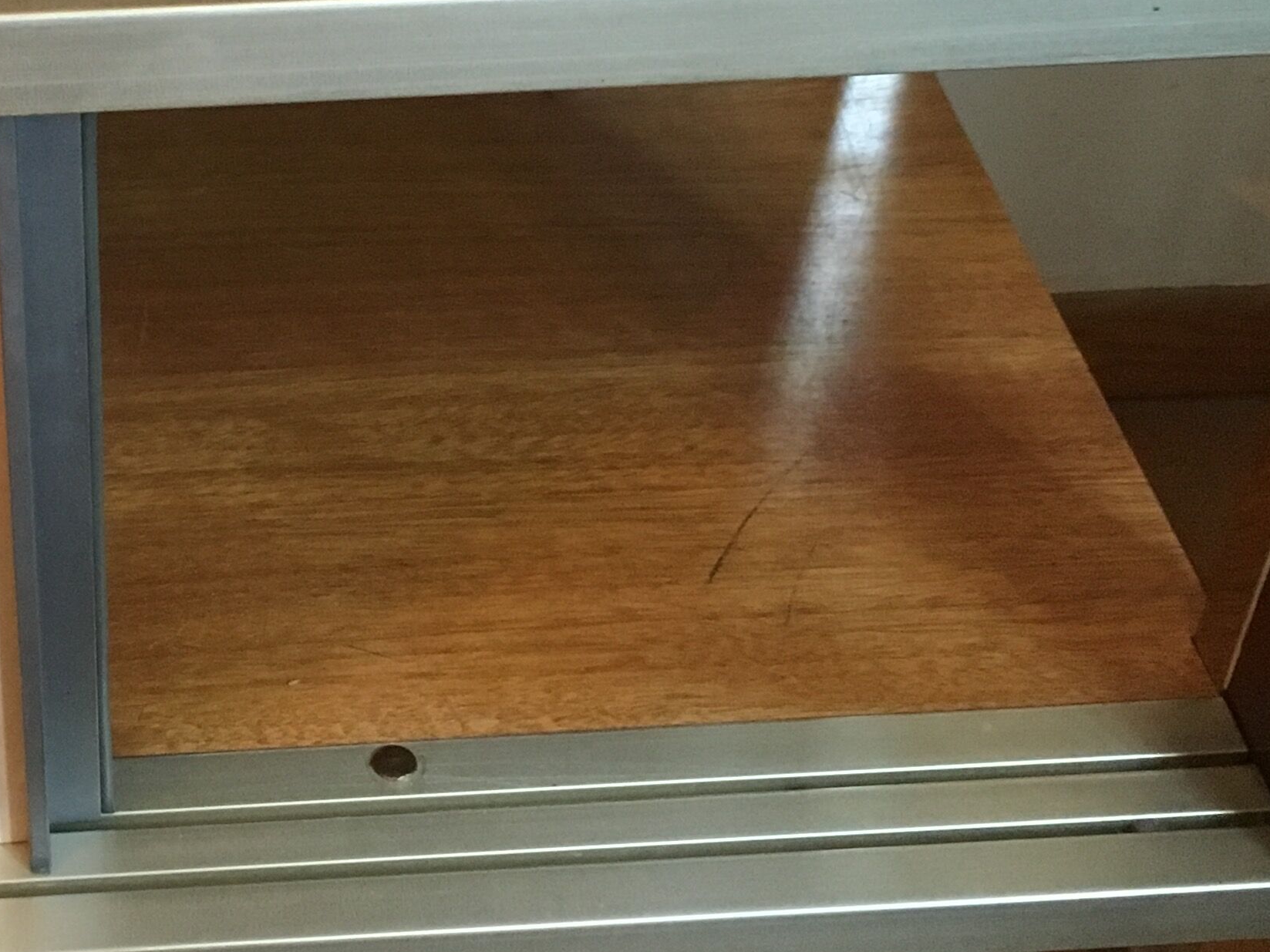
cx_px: 129
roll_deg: +0.0
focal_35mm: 71
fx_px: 2605
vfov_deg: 20.6
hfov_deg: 26.5
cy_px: 237
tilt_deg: -40.3
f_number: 2.2
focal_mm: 4.15
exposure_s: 1/25
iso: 200
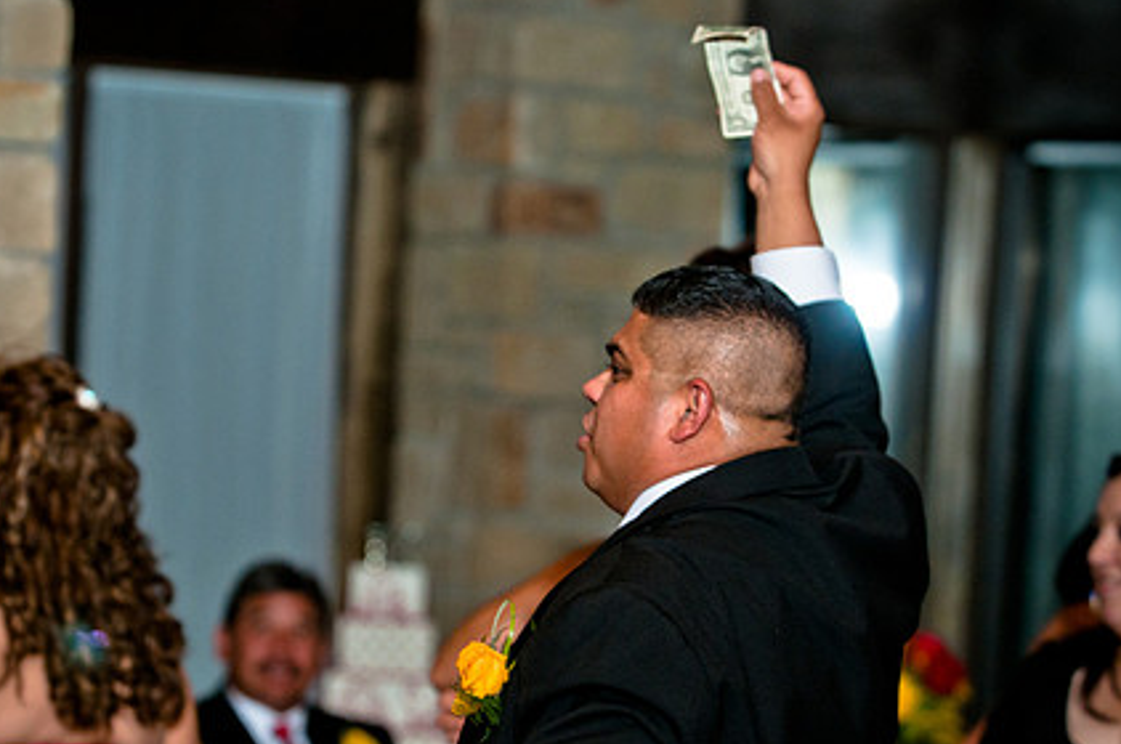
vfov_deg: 6.6
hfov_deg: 10.0
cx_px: 457
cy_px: 456
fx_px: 6405
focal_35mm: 206
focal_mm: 100
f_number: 3.5
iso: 400
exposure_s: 1/200
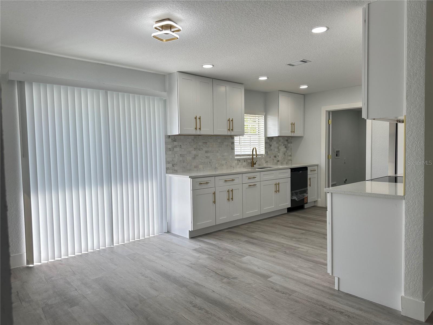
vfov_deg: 56.8
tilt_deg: -3.1
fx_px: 300
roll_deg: +1.0
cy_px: 162
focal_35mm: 24
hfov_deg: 71.6
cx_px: 216
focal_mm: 6.86
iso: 80
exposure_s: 1/406
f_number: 1.78
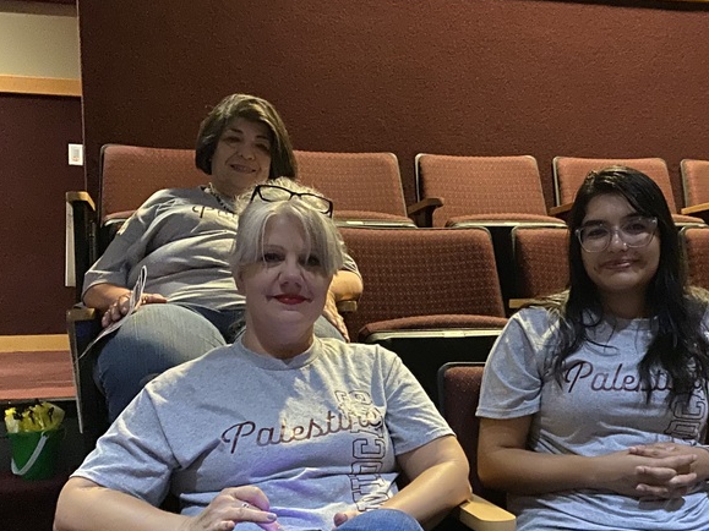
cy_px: 382
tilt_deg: -6.5
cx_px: 484
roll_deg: +1.9
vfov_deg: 31.1
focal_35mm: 46
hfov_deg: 40.6
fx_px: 942
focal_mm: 4.25
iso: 1000
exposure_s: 1/24
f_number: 1.8
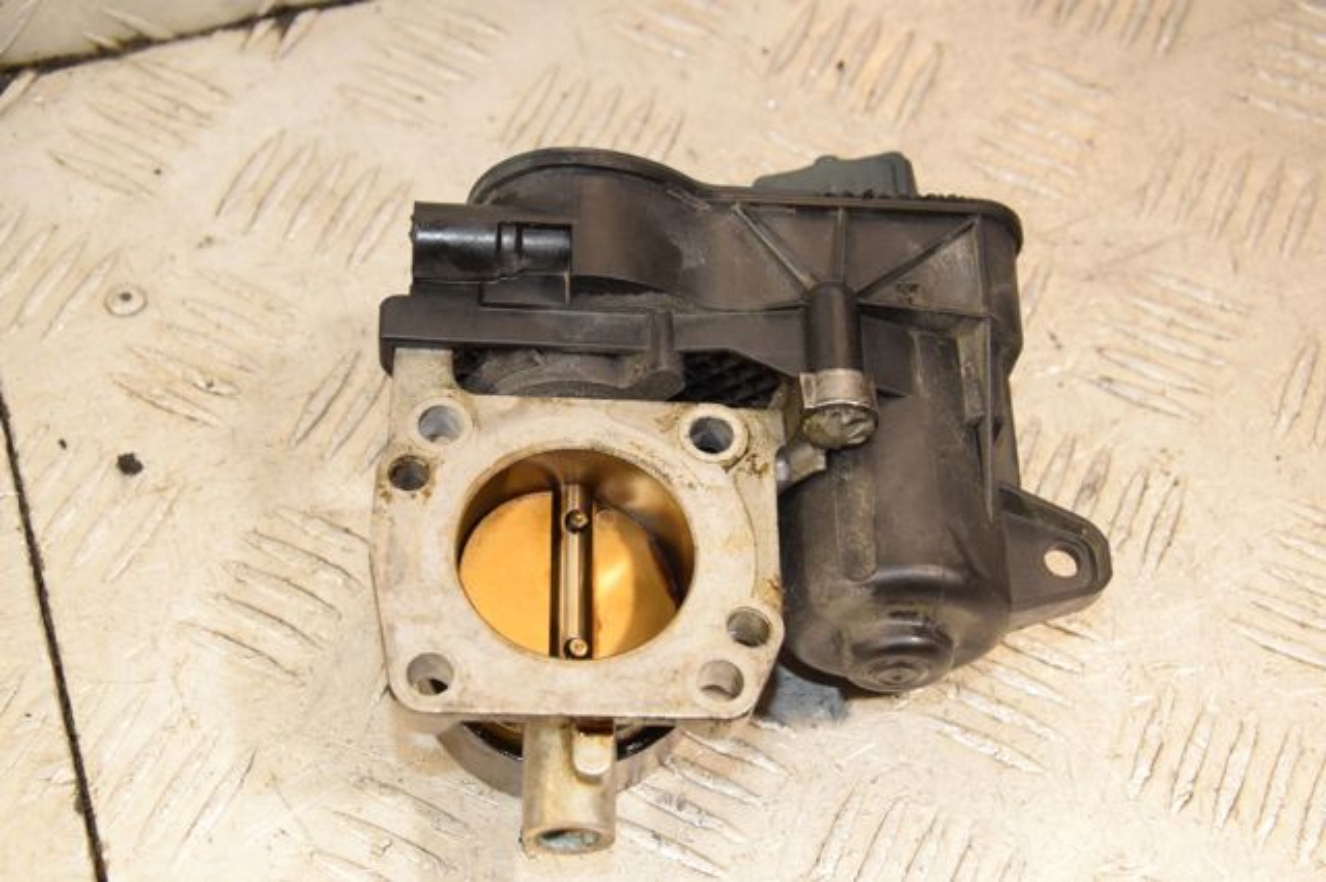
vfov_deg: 22.6
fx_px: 2209
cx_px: 663
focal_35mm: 60
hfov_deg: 33.4
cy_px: 441
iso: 1600
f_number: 7.1
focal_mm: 40
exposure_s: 1/200
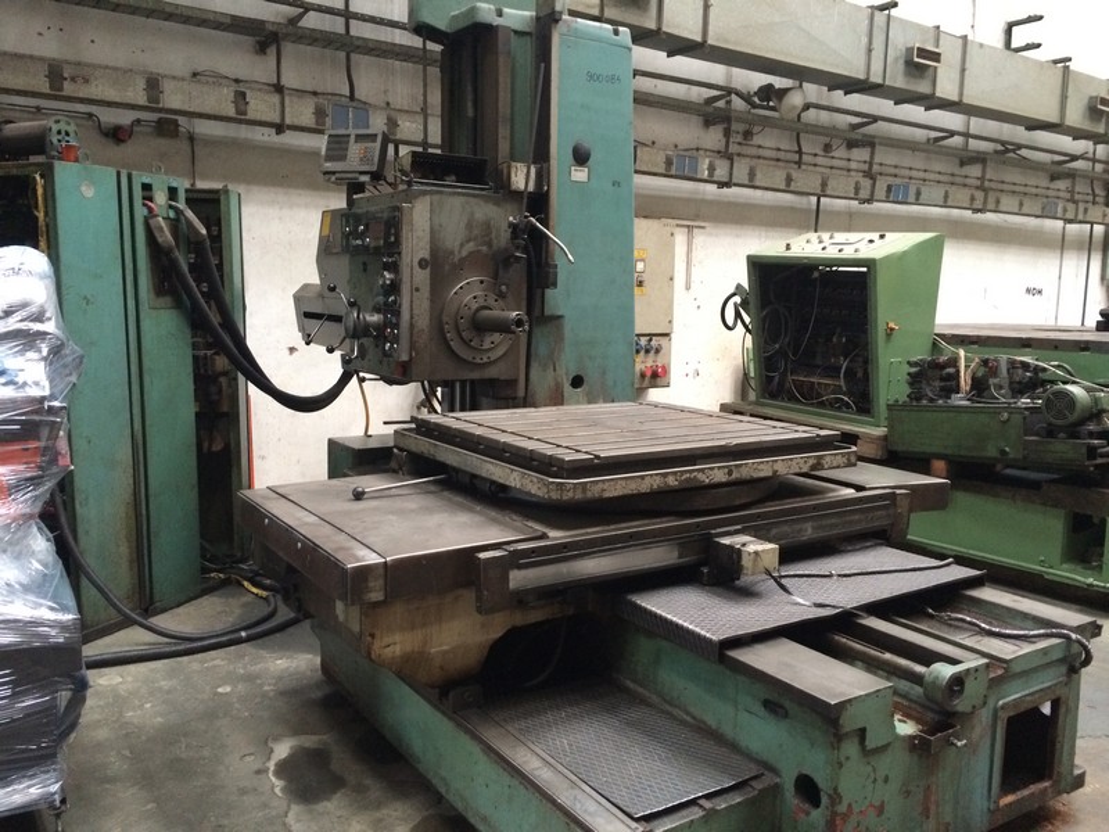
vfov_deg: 48.2
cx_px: 554
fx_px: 929
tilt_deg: -6.6
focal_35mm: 29
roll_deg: -0.6
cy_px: 416
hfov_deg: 61.7
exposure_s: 1/15
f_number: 2.2
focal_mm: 4.15
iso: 320
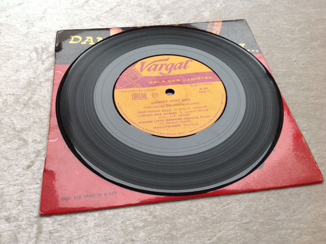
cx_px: 162
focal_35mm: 36
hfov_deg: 51.4
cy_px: 124
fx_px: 339
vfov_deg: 39.6
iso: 50
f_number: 2.4
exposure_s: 1/24
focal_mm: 4.28
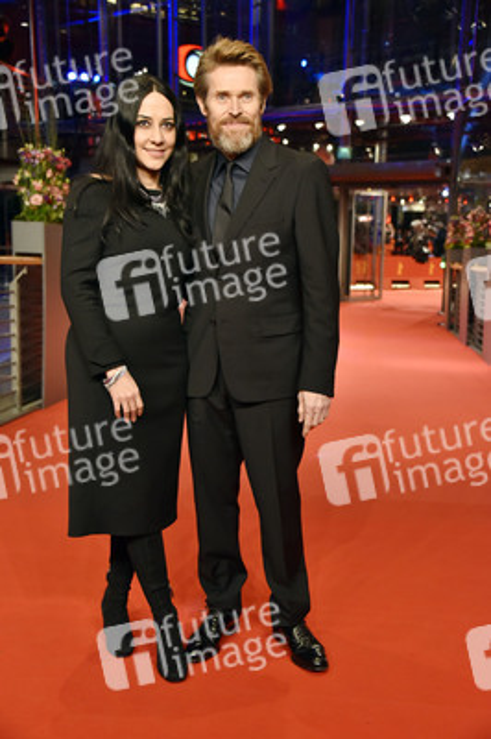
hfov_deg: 28.0
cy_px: 370
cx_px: 246
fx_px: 984
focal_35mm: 48
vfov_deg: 41.1
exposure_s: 1/200
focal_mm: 48
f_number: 5
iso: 2500
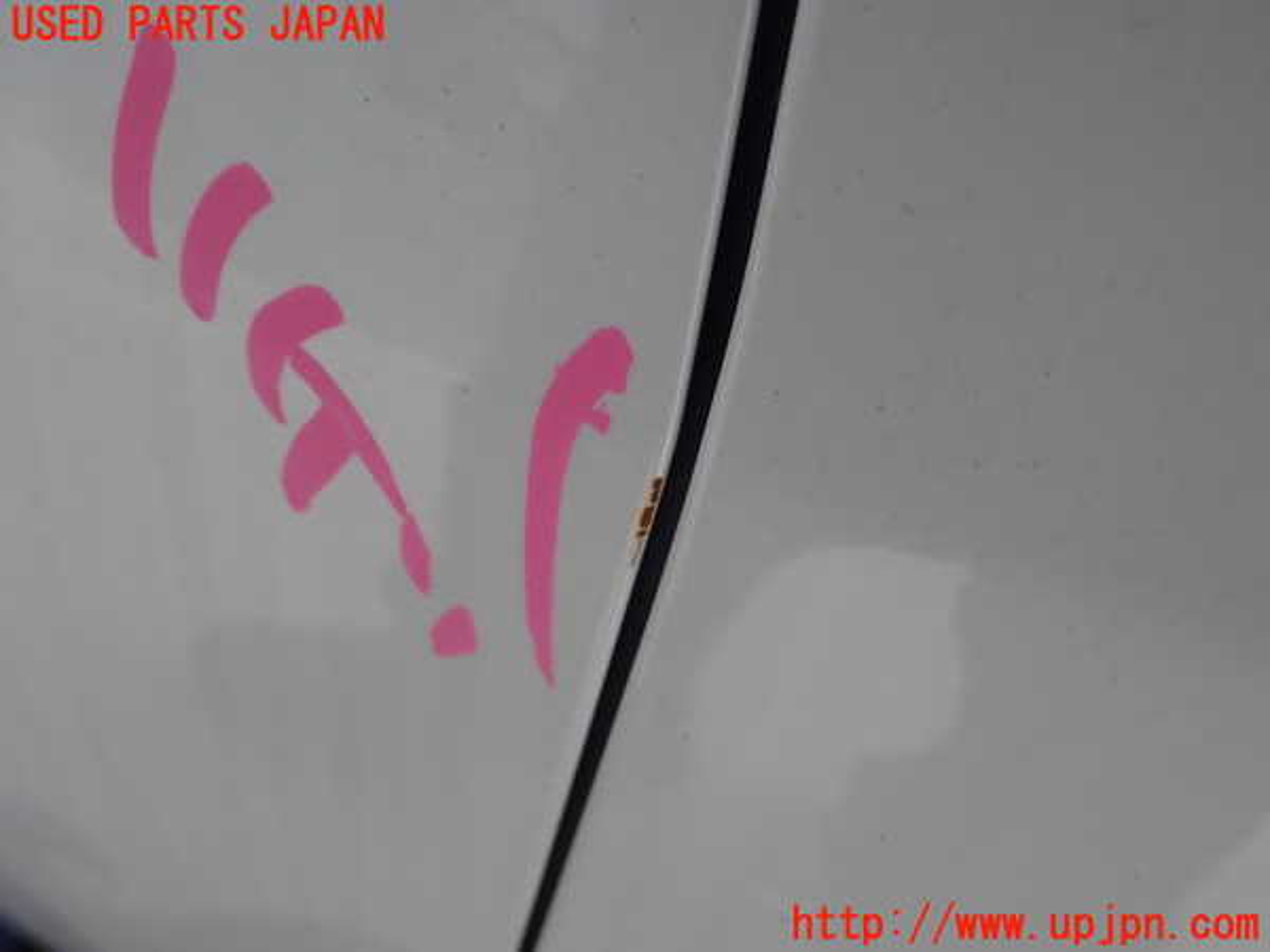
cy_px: 476
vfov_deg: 33.6
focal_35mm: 43
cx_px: 635
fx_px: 1578
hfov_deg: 43.9
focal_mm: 7.86
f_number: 4
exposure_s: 1/160
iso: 100
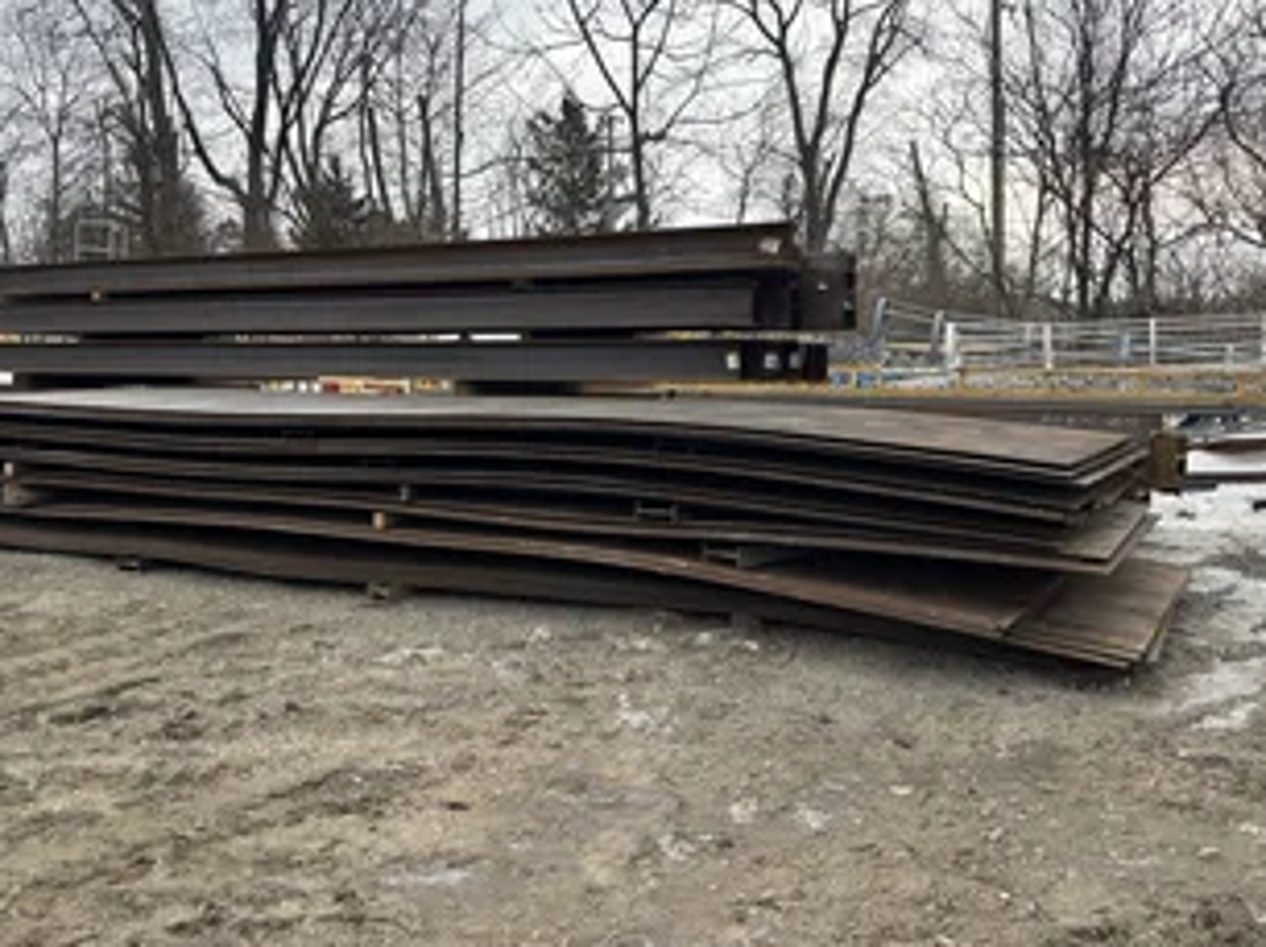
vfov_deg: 41.7
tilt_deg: -2.9
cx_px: 501
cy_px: 422
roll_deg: +2.4
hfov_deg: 53.6
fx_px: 1242
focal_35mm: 34
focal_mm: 5.96
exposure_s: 1/662
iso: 50
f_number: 1.6
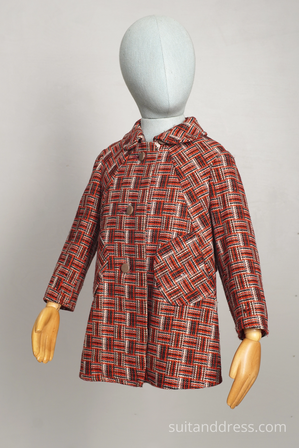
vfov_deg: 41.1
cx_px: 150
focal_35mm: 48
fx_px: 598
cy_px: 224
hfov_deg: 28.1
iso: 400
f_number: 7.1
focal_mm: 32
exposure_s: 1/30
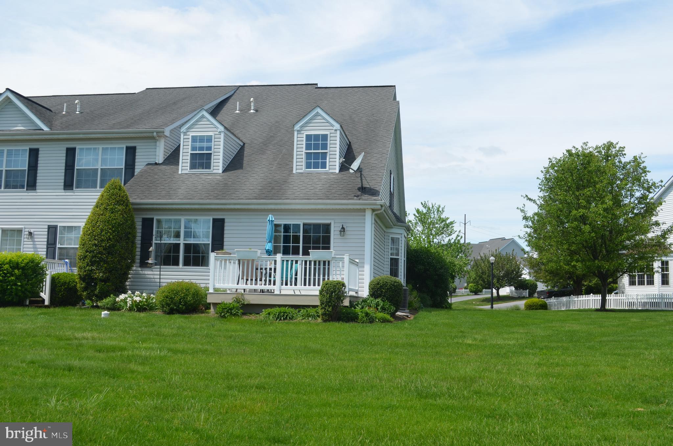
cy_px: 223
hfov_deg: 53.2
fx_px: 672
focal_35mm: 36
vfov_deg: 36.7
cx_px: 336
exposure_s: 1/250
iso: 110
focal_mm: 24
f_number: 8
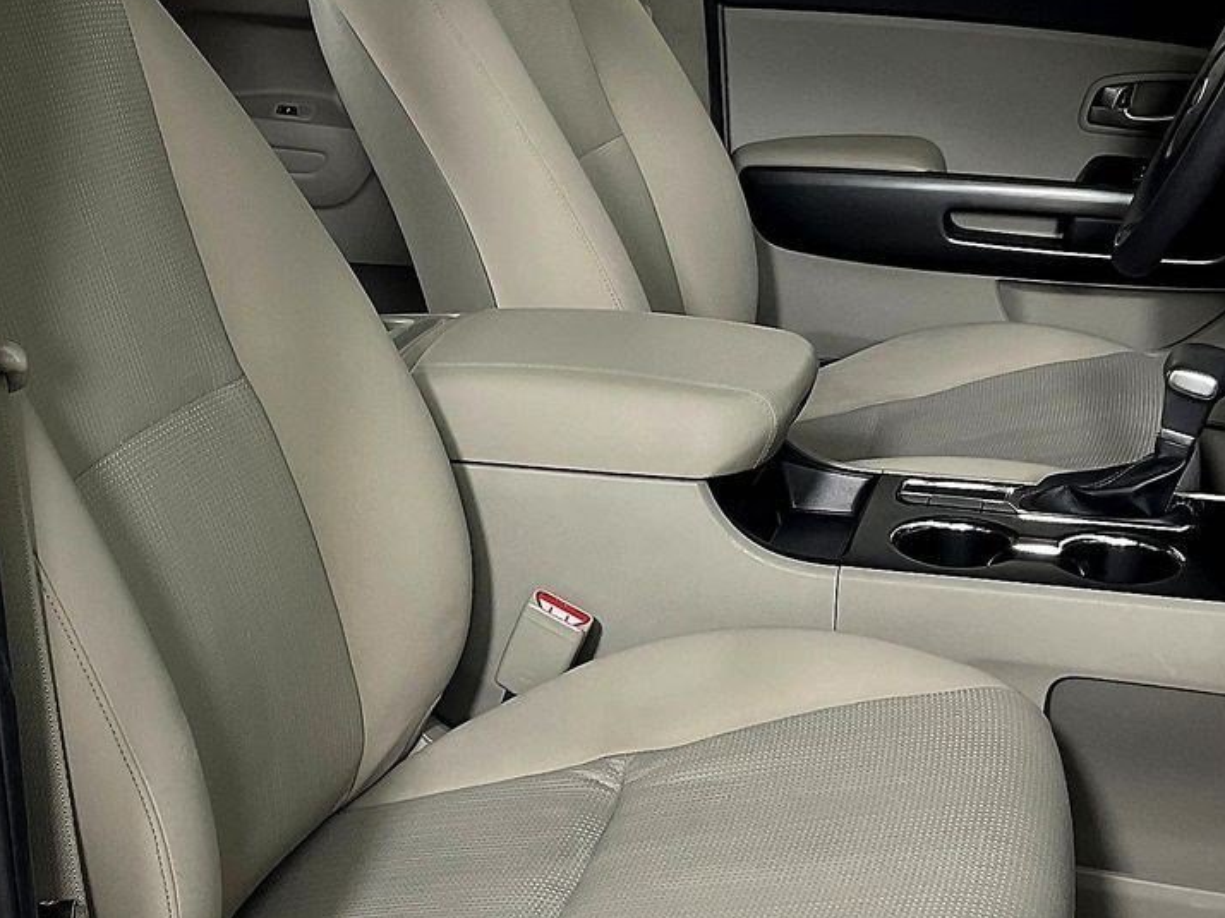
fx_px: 2299
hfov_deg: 29.8
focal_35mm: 65
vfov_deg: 22.6
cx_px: 528
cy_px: 458
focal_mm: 3
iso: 32
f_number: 1.8
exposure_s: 1/120
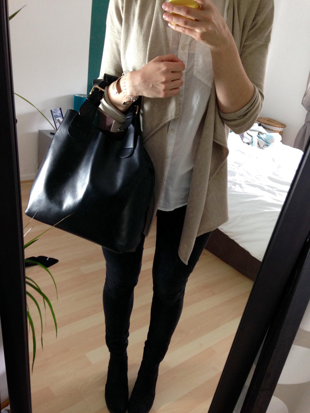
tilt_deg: -40.2
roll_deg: -8.6
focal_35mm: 33
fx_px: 394
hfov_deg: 42.9
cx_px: 155
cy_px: 206
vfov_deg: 55.4
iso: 125
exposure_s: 1/20
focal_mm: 4.12
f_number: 2.4
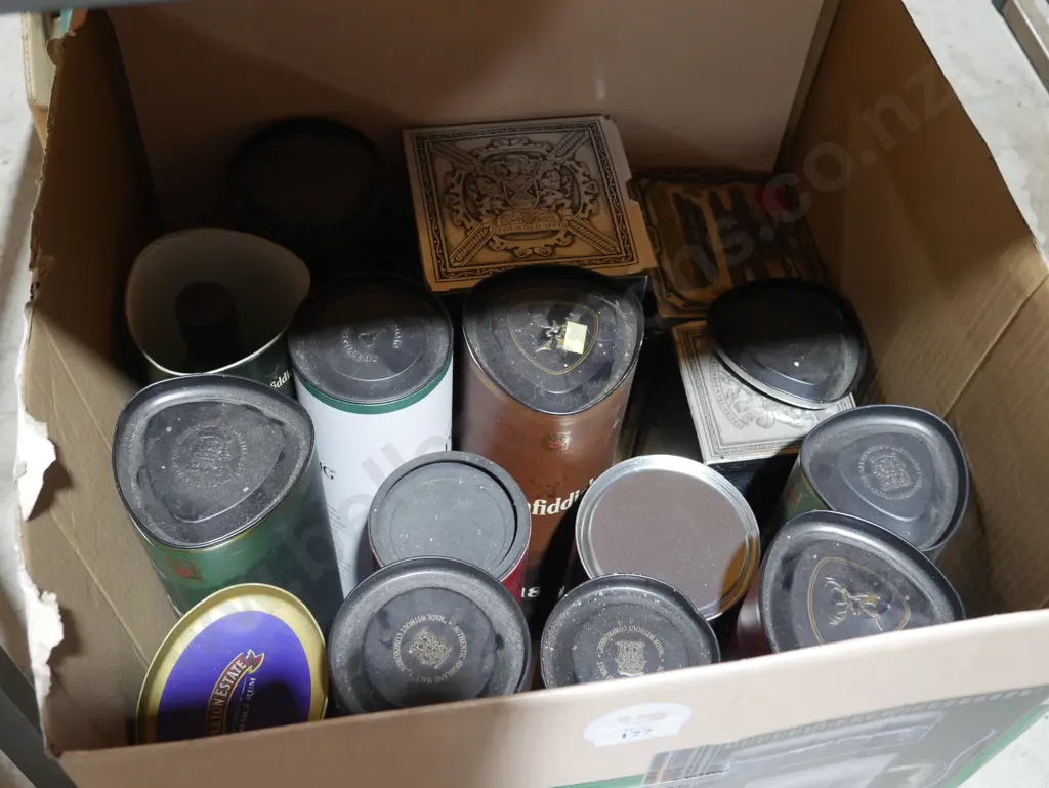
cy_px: 394
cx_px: 524
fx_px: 1273
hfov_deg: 44.8
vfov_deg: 34.4
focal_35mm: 42
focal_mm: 21
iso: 1250
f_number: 4.6
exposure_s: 1/60
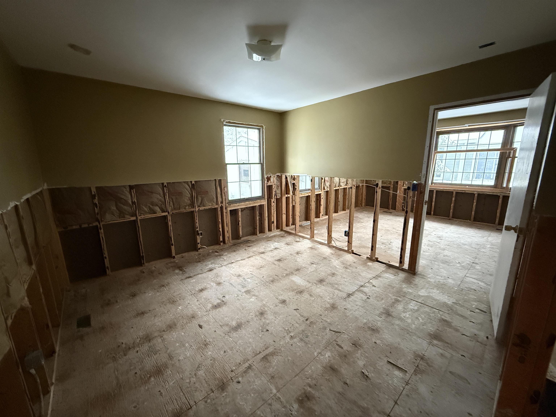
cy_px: 208
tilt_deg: -11.7
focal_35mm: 14
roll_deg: +0.7
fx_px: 225
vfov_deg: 85.7
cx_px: 278
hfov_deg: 102.1
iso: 1250
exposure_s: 1/60
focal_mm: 2.22
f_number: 2.2
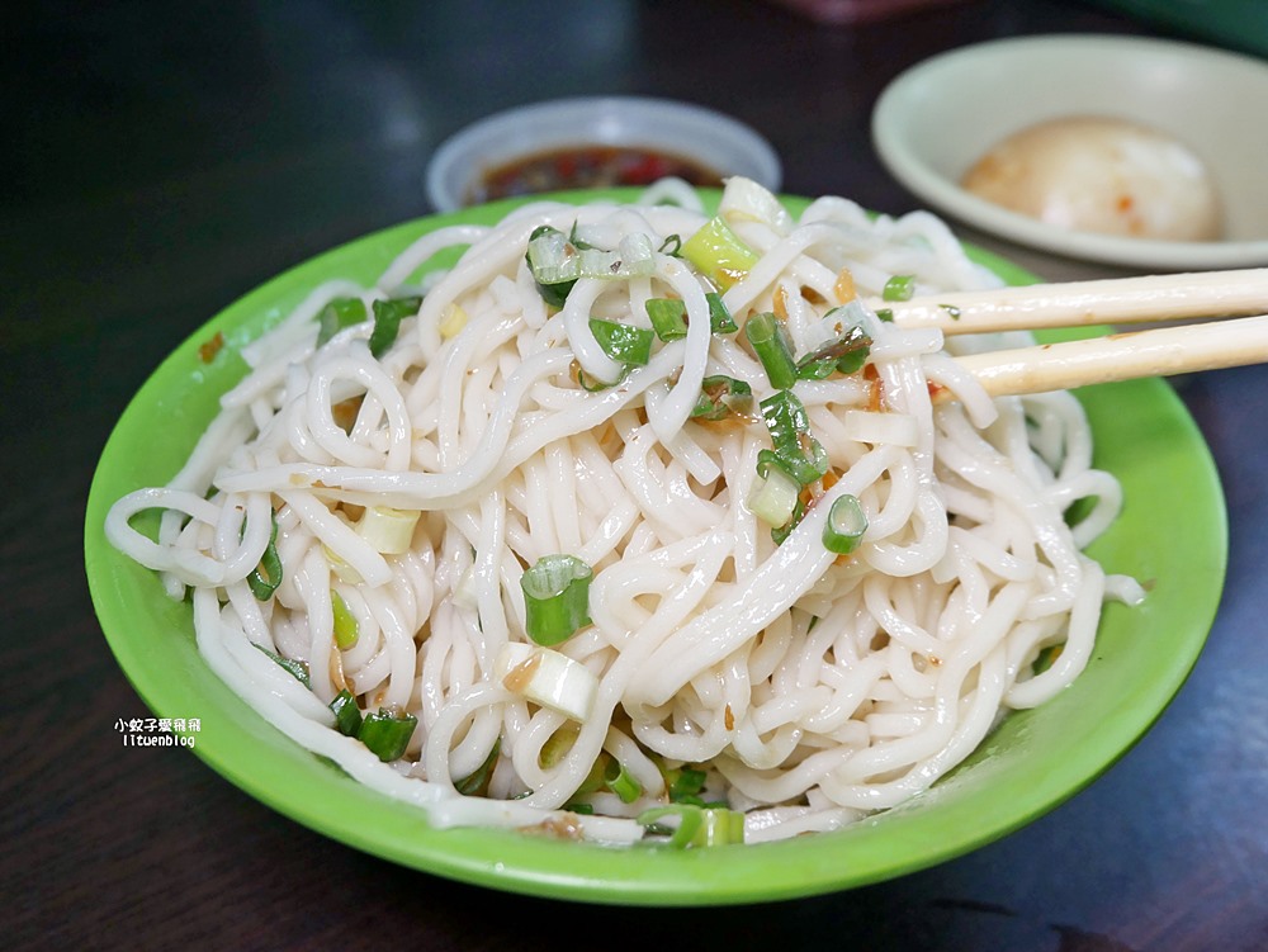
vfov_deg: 39.7
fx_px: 1319
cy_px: 476
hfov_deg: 51.3
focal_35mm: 36
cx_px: 634
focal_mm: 18
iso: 320
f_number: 4.2
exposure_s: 1/60
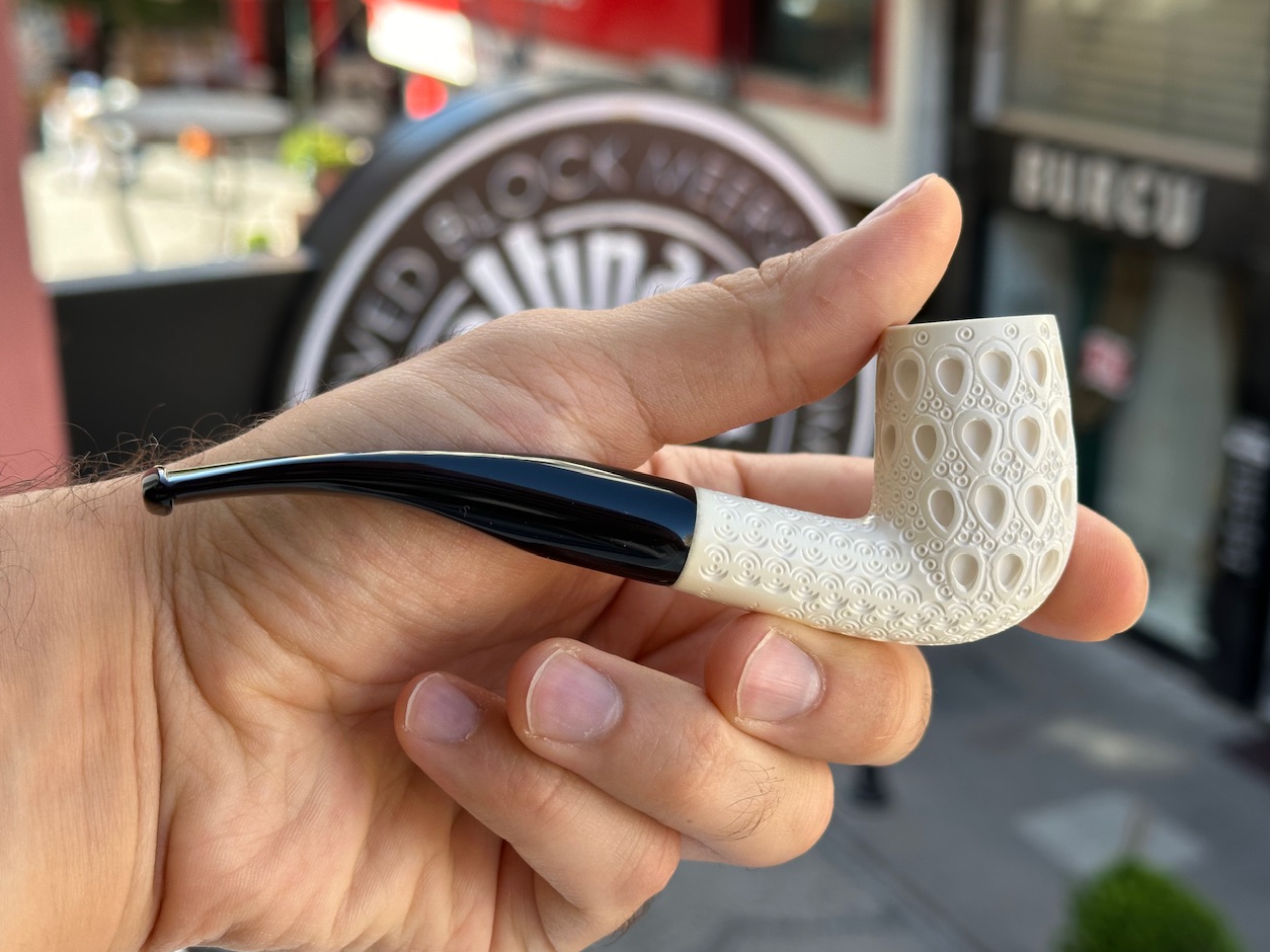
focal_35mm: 49
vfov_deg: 29.7
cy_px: 469
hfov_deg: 38.9
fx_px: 1797
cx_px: 640
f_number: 1.78
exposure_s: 1/401
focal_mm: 6.86
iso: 64
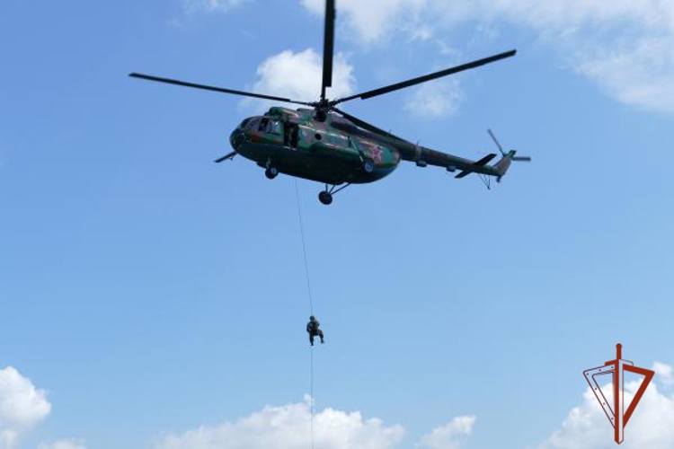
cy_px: 224
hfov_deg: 31.9
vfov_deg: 21.6
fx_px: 1179
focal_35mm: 63
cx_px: 337
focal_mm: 22.94
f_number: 4
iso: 125
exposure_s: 1/2000
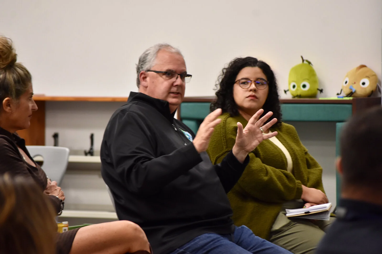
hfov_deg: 11.0
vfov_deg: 7.3
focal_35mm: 188
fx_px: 1989
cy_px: 127
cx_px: 191
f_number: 4.8
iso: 1000
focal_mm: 125
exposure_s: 1/60
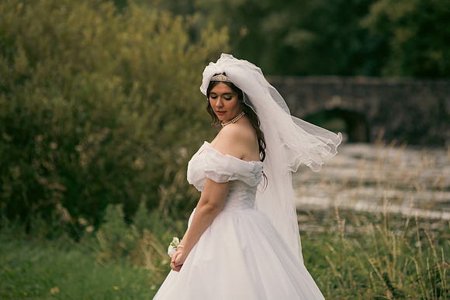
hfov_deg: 12.1
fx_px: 2125
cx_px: 225
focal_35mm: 170
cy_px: 150
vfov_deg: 8.1
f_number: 3.5
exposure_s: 1/200
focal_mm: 170
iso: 320
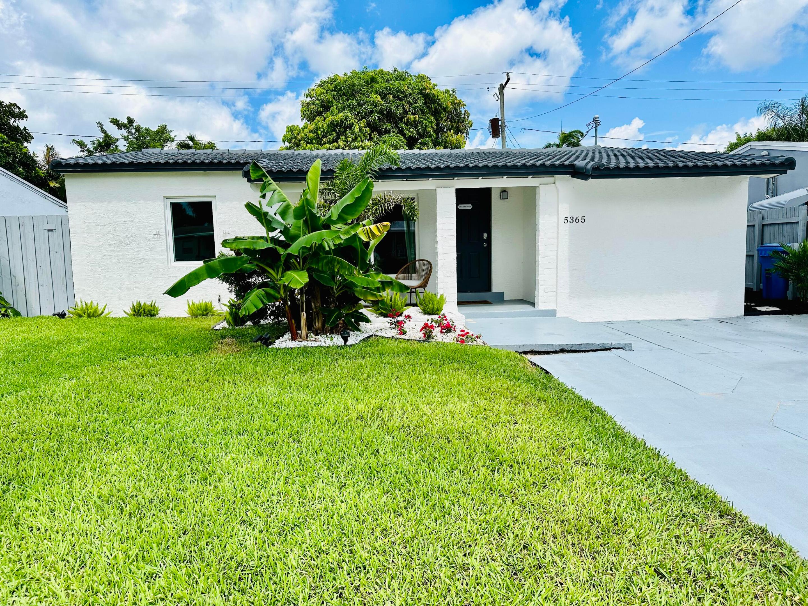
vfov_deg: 56.8
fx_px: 560
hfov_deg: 71.6
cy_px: 303
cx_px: 404
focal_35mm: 24
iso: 80
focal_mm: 6.86
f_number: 1.78
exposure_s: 1/4184
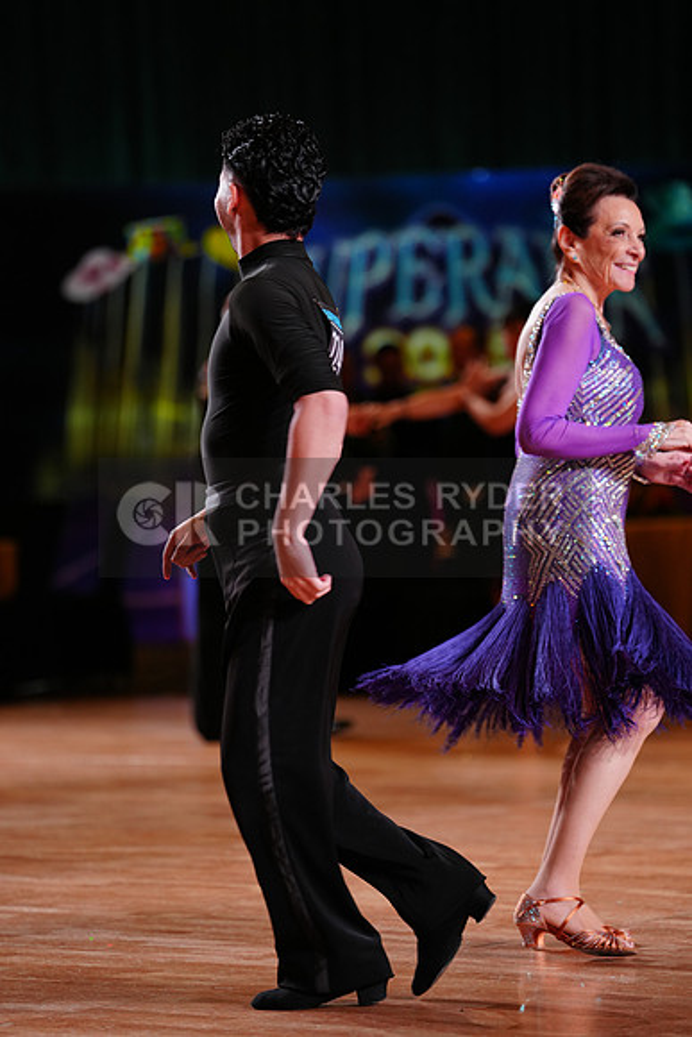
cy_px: 518
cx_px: 346
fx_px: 4322
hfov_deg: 9.2
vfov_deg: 13.7
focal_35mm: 150
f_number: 2.8
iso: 1250
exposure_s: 1/400
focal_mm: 150
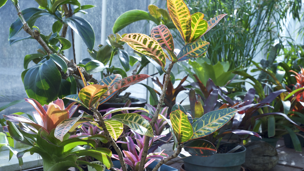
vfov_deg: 22.6
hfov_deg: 39.2
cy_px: 80
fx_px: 427
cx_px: 153
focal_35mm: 53
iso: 1600
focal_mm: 50
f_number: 10
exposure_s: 1/200
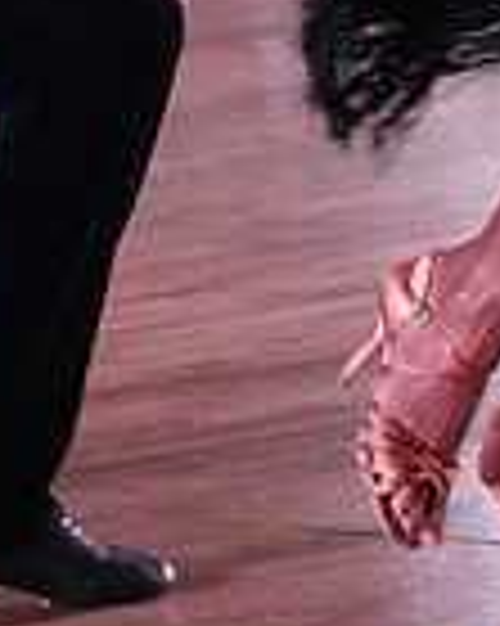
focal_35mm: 389
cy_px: -527
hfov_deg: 4.0
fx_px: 7203
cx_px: 92
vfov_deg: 4.9
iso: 6400
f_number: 5.6
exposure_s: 1/320
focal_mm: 99
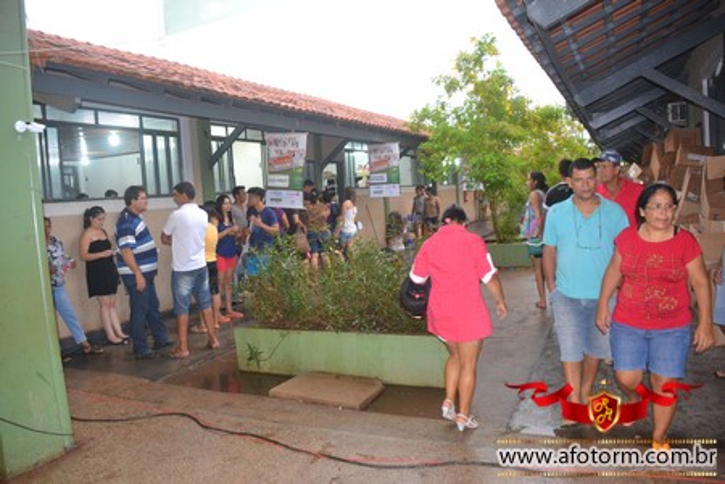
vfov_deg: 43.6
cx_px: 362
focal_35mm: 30
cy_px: 242
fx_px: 604
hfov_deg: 61.9
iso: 1000
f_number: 3.5
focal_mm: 20
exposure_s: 1/60
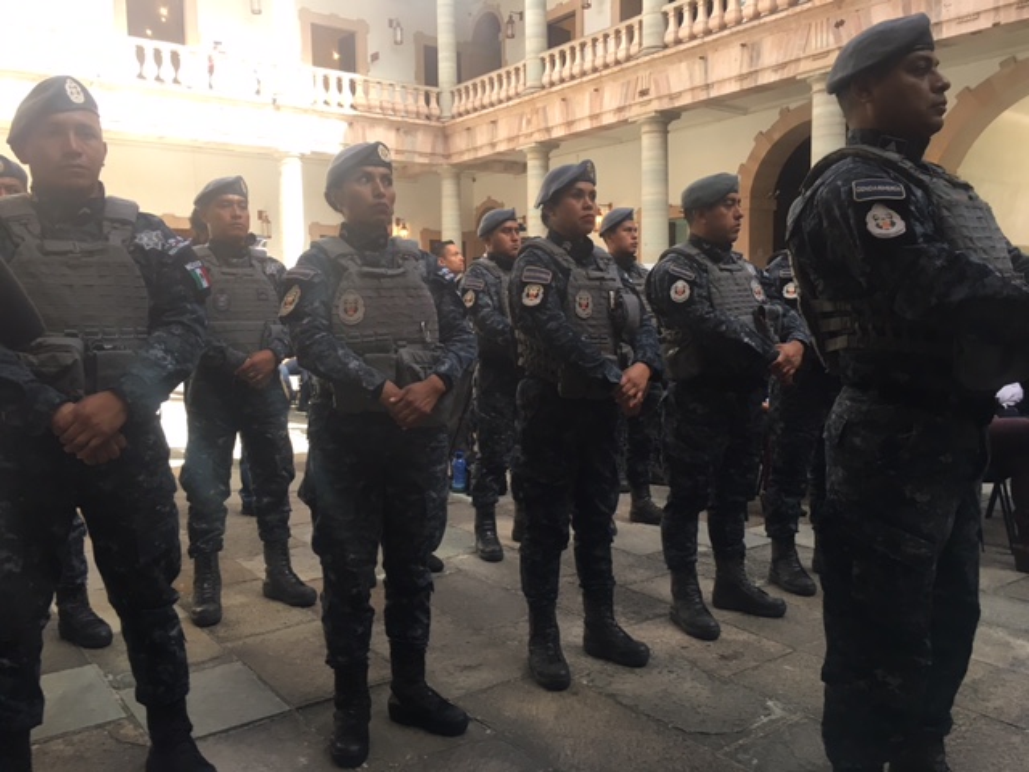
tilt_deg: -6.0
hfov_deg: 61.7
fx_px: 862
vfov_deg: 48.2
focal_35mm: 29
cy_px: 386
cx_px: 514
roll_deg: +0.1
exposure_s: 1/30
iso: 50
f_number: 2.2
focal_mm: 4.15
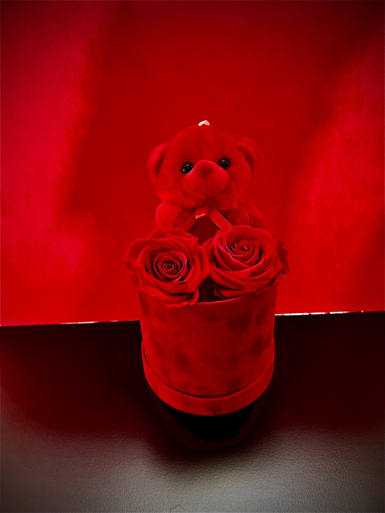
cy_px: 256
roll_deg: +3.1
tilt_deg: -33.1
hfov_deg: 53.1
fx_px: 386
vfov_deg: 67.3
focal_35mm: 26
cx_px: 192
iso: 125
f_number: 1.5
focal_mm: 5.7
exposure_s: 1/95
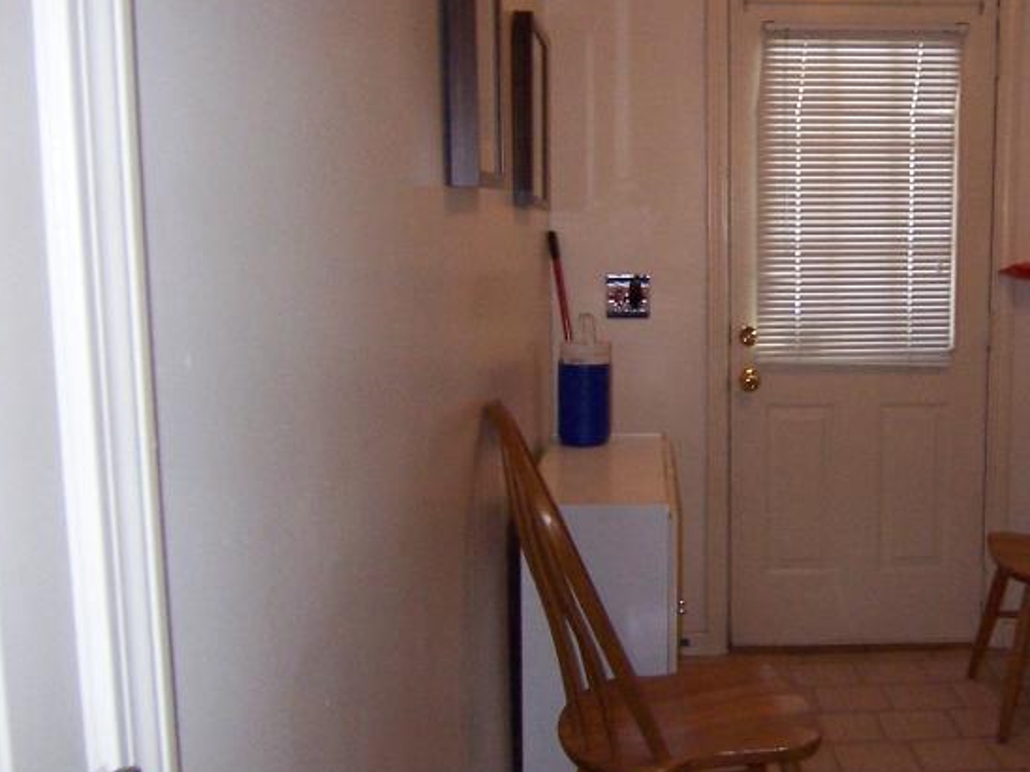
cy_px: 406
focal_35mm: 43
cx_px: 759
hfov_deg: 42.6
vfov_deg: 33.6
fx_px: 1279
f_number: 2.8
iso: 200
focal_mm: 3.8
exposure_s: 1/30
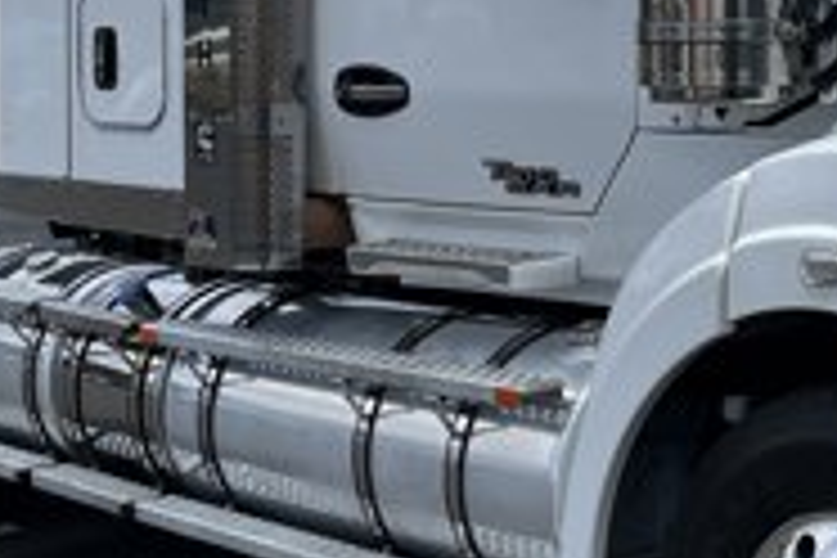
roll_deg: -0.3
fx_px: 2162
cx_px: 760
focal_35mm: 93
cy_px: 18
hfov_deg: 21.4
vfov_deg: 14.5
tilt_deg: -1.6
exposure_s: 1/5076
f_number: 1.6
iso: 50
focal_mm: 5.1
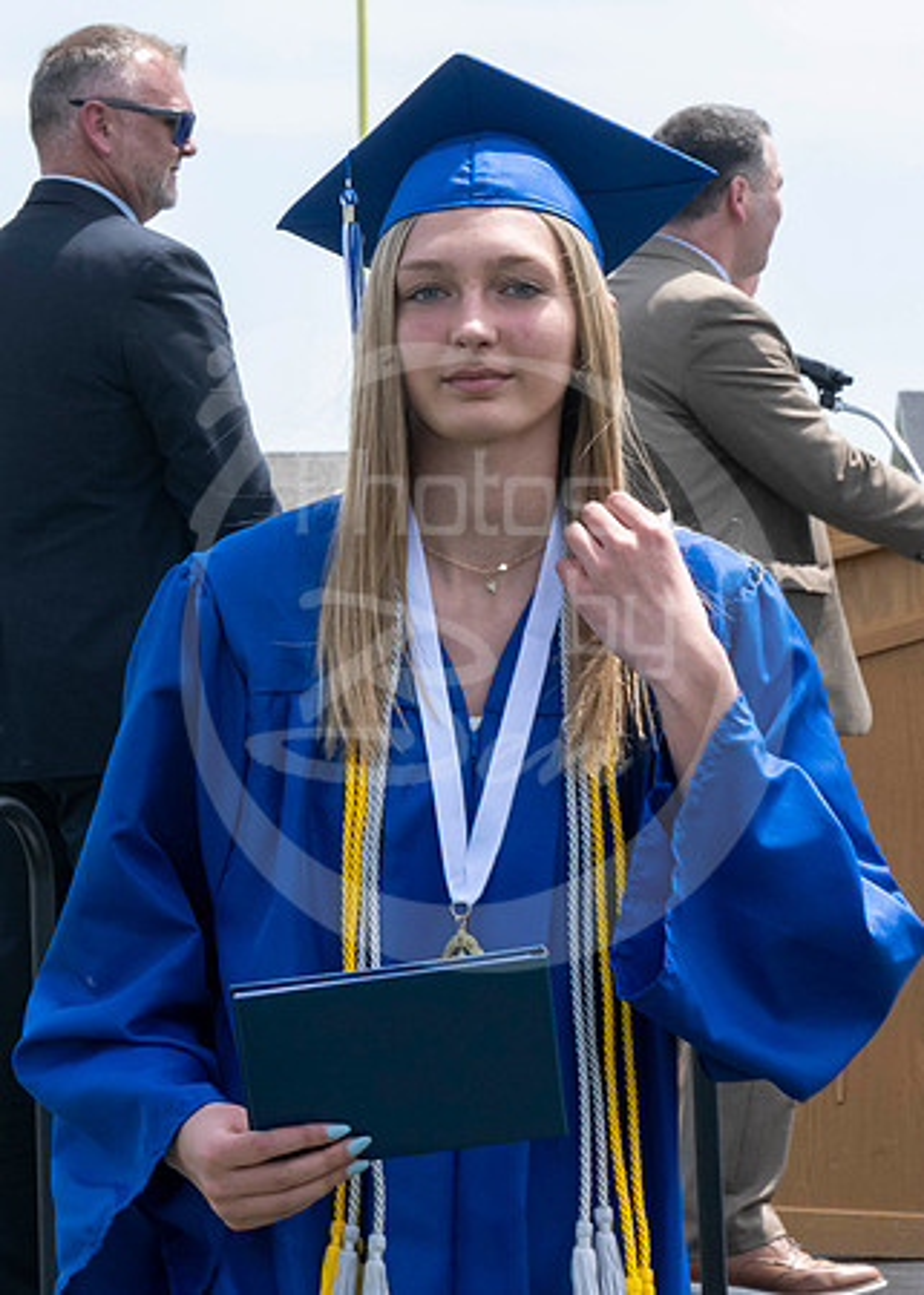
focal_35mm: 203
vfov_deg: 9.9
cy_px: 518
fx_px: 7477
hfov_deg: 7.1
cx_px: 76
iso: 200
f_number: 13
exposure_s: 1/250
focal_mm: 70
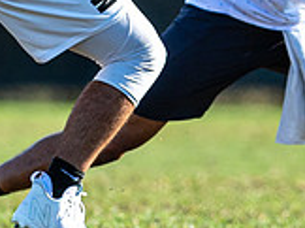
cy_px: -186
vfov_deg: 0.5
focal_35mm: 2962
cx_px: 331
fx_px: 26059
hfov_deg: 0.7
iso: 100
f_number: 3.2
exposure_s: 1/2000
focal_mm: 400
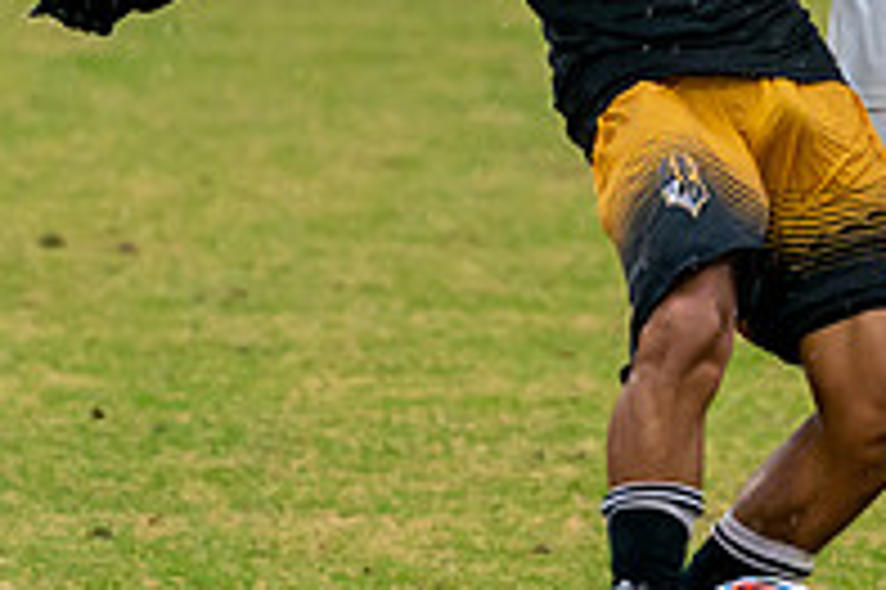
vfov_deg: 1.4
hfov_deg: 2.1
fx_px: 23975
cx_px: 906
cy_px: 131
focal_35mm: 975
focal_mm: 247
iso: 3200
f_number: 5.6
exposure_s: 1/1000
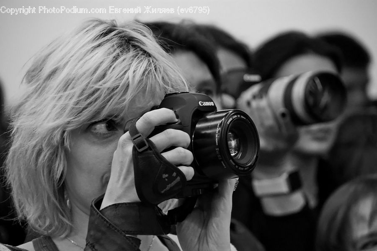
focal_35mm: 315
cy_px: 126
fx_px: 3297
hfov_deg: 6.5
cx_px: 188
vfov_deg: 4.4
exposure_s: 1/60
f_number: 6.3
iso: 3200
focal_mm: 210
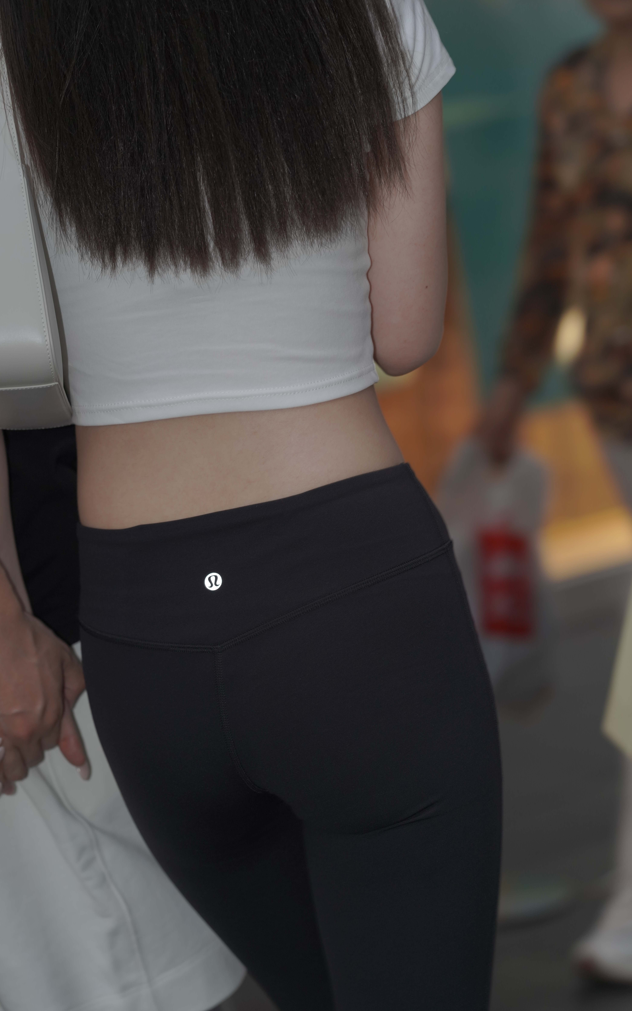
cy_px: 505
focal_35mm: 138
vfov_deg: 15.1
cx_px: 299
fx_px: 3803
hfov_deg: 9.5
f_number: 4.5
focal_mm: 135
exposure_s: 1/200
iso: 400
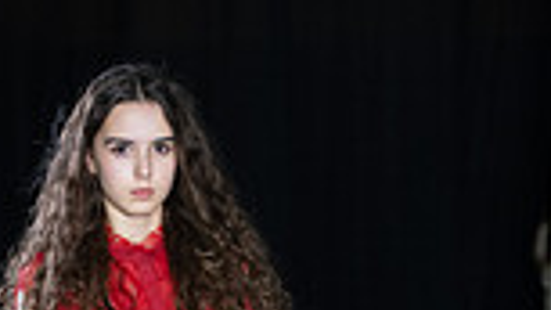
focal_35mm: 344
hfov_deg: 6.3
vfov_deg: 3.5
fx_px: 5025
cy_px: 775
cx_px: 227
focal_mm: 112
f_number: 5
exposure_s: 1/160
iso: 1250
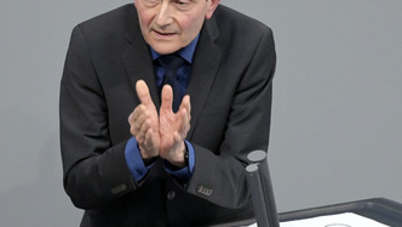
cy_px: 76
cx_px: 192
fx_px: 5907
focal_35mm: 554
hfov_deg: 3.9
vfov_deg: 2.2
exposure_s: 1/320
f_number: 5.6
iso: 10000
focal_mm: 390
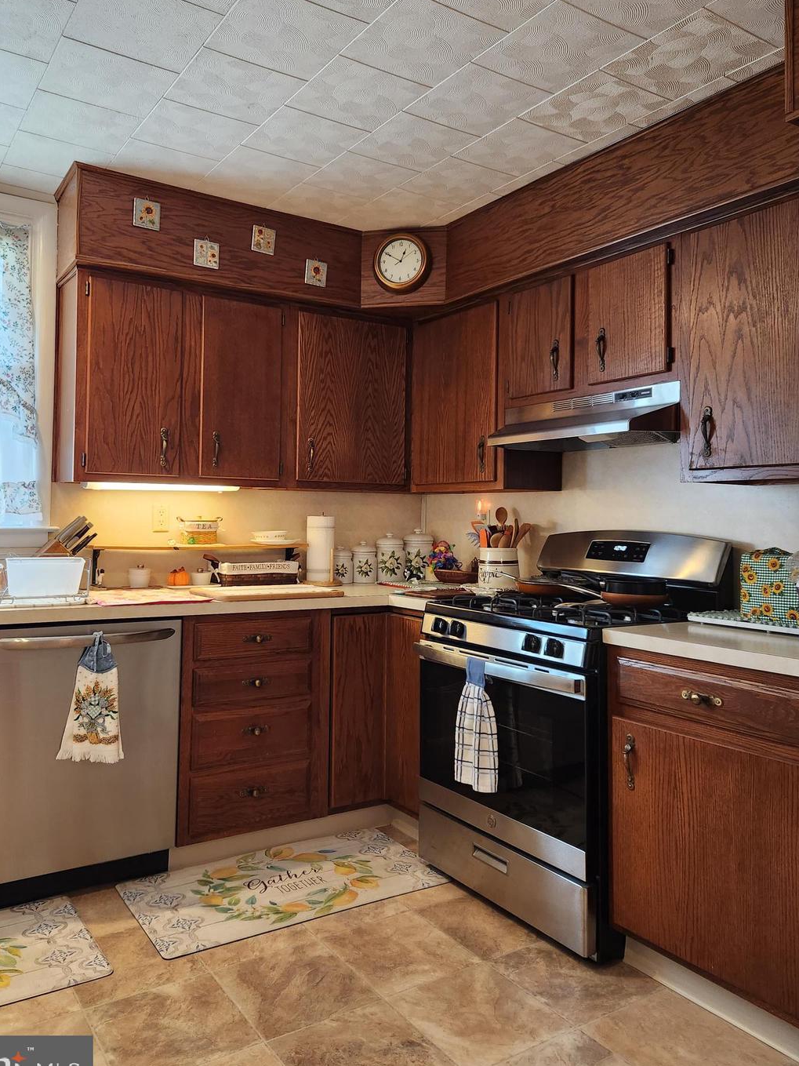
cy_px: 497
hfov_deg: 52.9
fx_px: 800
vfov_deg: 67.2
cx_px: 349
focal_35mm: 26
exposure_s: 1/120
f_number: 1.8
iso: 320
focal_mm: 5.4
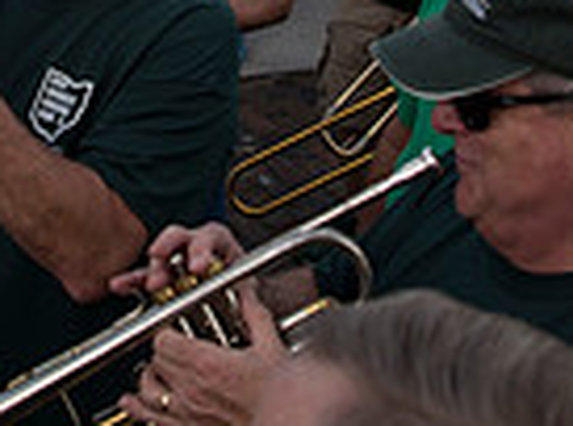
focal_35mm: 98
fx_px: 1618
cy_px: -282
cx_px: 105
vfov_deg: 13.8
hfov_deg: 19.8
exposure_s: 1/1250
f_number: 4.5
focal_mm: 24
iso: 250
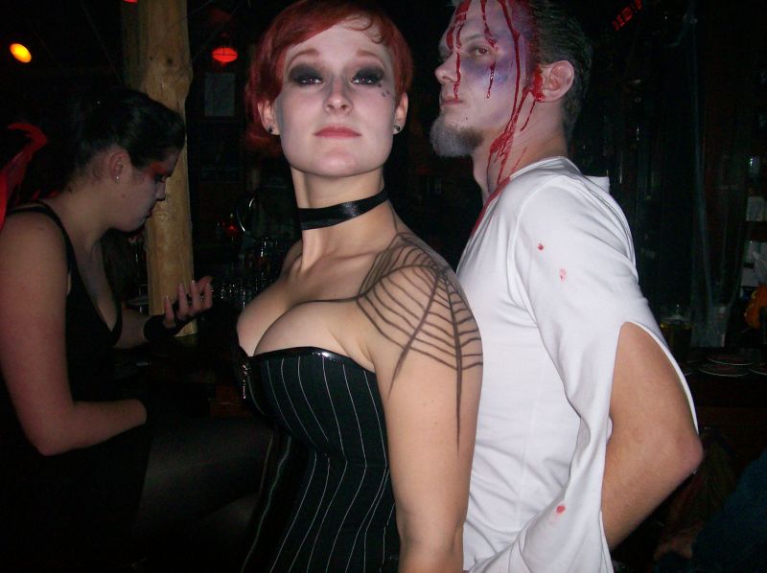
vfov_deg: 39.6
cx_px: 384
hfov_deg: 51.4
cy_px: 286
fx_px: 797
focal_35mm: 36
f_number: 2.7
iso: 140
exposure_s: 1/45.3
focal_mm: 6
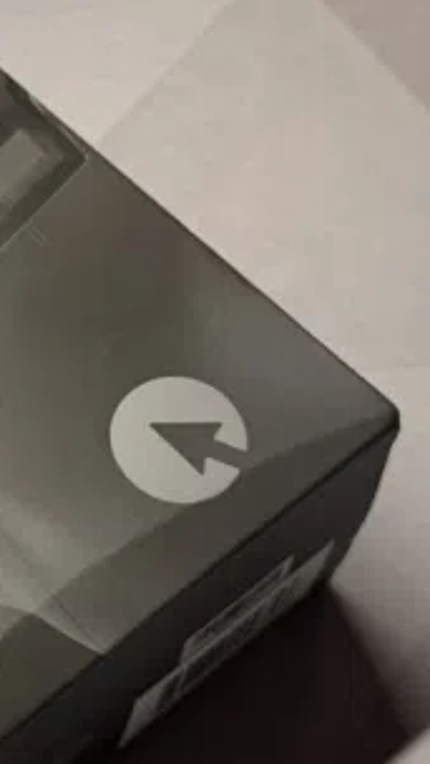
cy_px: 236
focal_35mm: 55
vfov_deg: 37.3
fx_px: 1115
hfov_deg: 18.8
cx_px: -249
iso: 250
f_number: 1.78
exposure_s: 1/60
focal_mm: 6.76
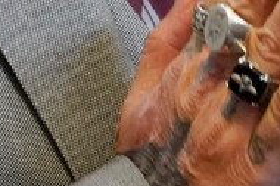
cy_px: -283
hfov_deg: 1.3
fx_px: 12485
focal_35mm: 1608
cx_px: 59
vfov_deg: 0.9
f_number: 5.6
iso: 12800
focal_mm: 244
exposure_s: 1/200
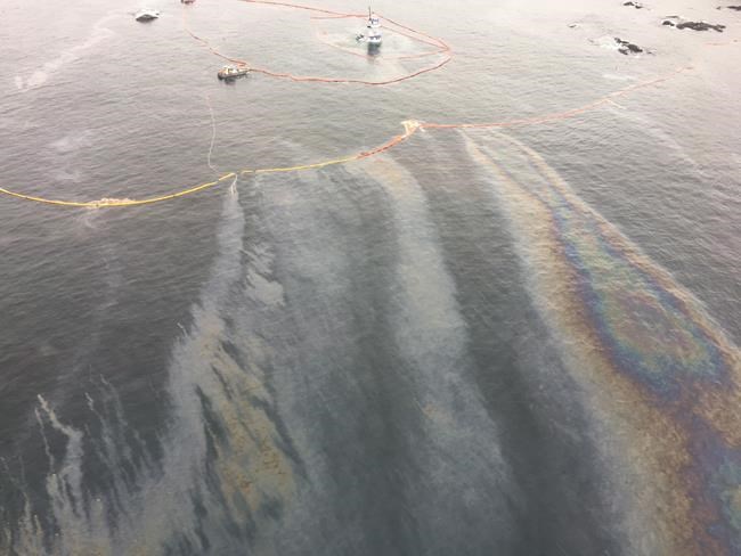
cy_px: 278
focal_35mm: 29
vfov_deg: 48.3
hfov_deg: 61.6
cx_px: 370
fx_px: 621
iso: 32
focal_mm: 4.15
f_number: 2.2
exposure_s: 1/120
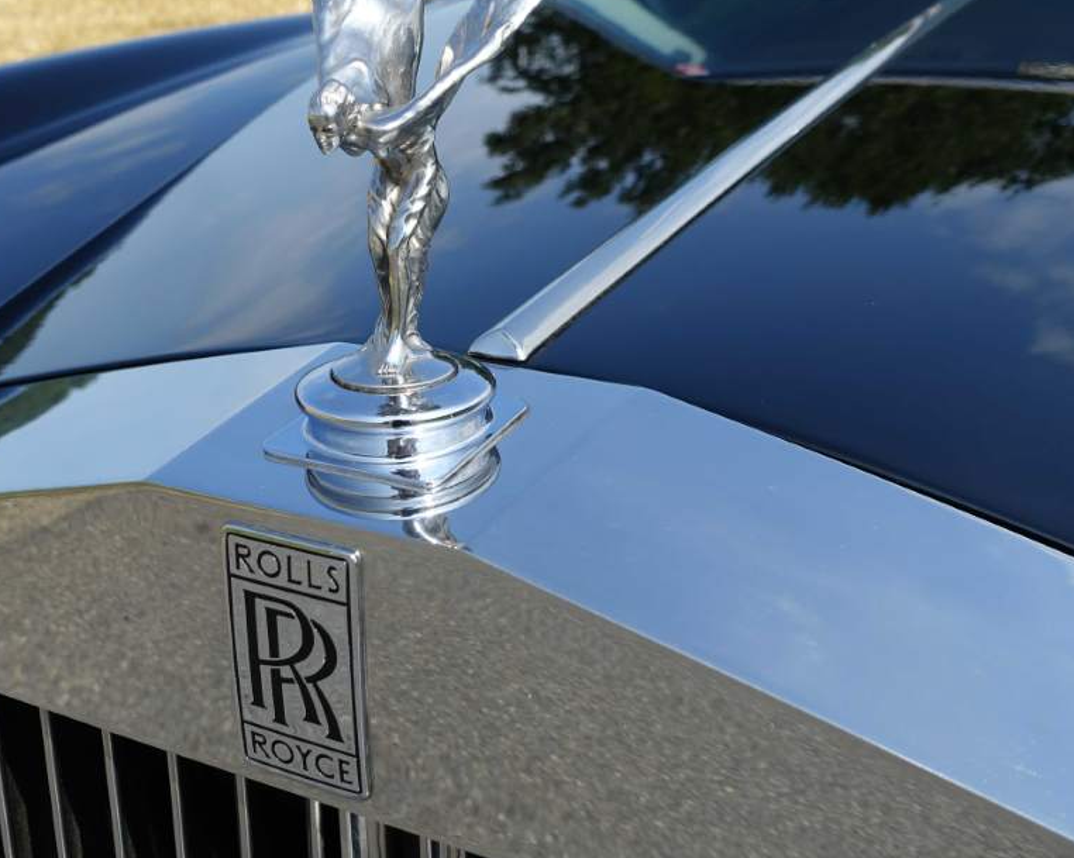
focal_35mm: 44
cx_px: 412
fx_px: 1398
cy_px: 396
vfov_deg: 34.1
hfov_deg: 41.8
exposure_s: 1/100
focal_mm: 11.45
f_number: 4
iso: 125
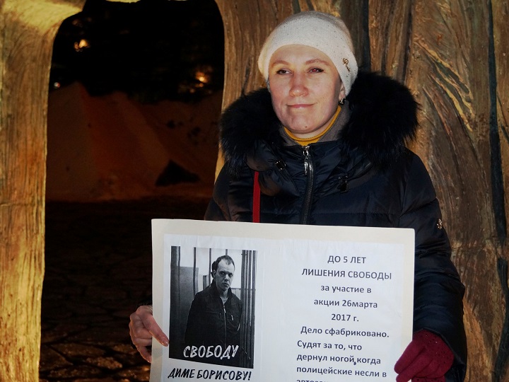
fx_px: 529
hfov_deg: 51.4
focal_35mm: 36
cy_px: 191
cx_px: 254
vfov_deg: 39.7
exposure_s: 1/13
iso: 400
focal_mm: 6.3
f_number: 3.1
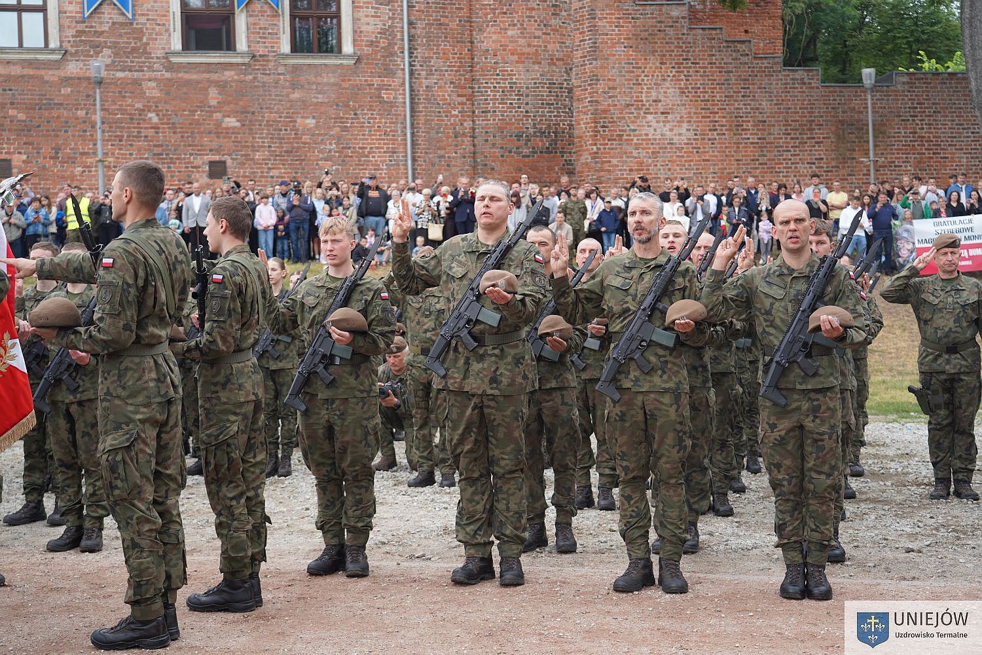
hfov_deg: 40.3
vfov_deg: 27.5
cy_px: 328
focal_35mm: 49
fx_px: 1337
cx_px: 491
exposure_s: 1/160
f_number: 4
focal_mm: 49
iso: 125
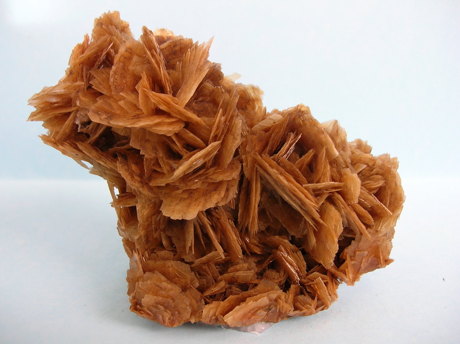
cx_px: 230
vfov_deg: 39.6
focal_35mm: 36
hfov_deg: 51.4
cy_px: 172
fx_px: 478
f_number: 2.7
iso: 50
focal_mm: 6
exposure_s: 1/13
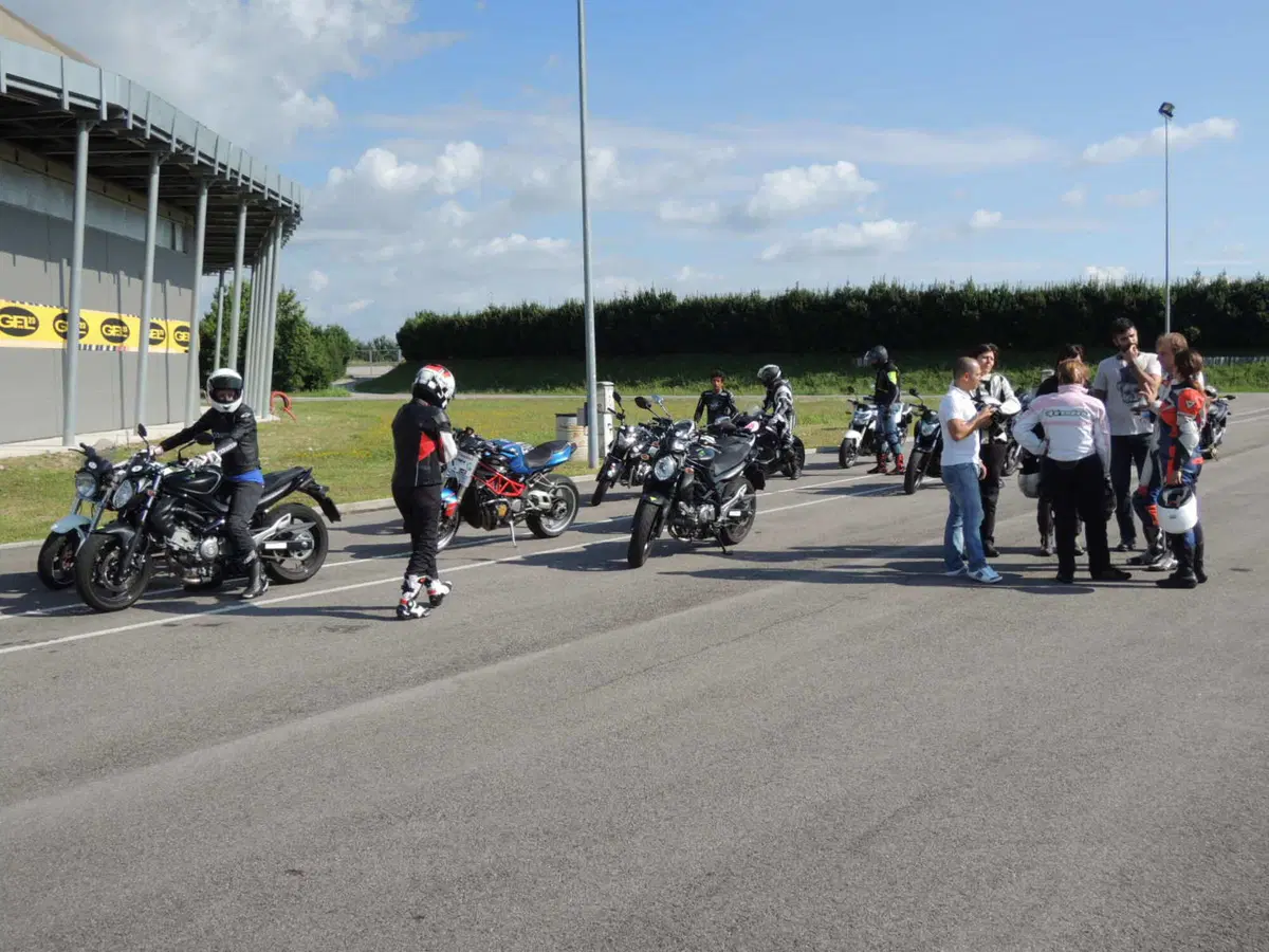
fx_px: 1283
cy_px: 476
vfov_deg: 40.7
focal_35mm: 35
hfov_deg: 52.6
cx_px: 634
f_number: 3.2
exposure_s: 1/1000
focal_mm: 6.3
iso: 100
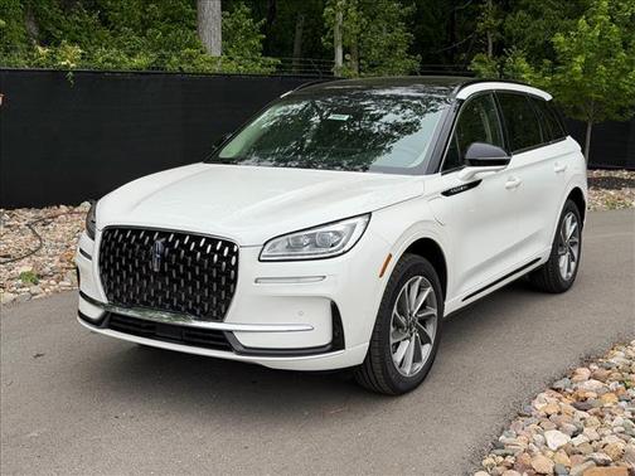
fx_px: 881
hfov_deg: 39.7
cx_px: 318
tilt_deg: -8.5
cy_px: 238
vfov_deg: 30.3
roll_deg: -1.7
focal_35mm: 48
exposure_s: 1/2146
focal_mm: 6.76
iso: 64
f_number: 1.78
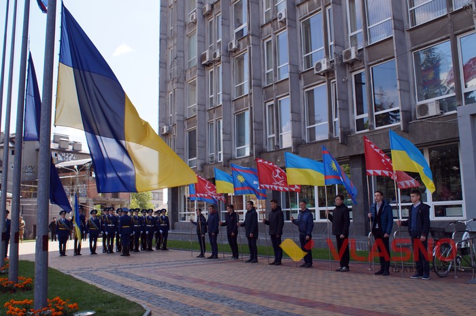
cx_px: 238
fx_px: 436
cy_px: 158
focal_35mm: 33
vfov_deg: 39.9
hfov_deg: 57.3
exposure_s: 1/250
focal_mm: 22
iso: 100
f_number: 5.6
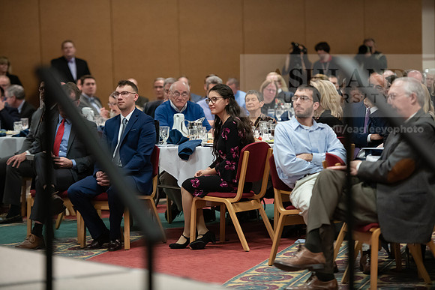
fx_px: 1632
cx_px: 218
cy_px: 145
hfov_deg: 15.2
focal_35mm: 135
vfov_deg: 10.2
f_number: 2.8
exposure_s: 1/200
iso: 2000
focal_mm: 135
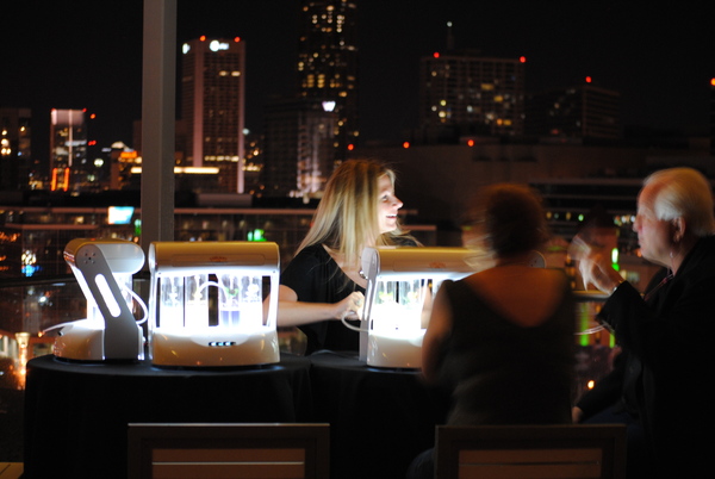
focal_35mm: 82
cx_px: 358
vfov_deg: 16.6
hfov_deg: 24.6
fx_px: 1641
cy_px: 240
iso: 400
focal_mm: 55
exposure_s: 1/2.5
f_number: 4
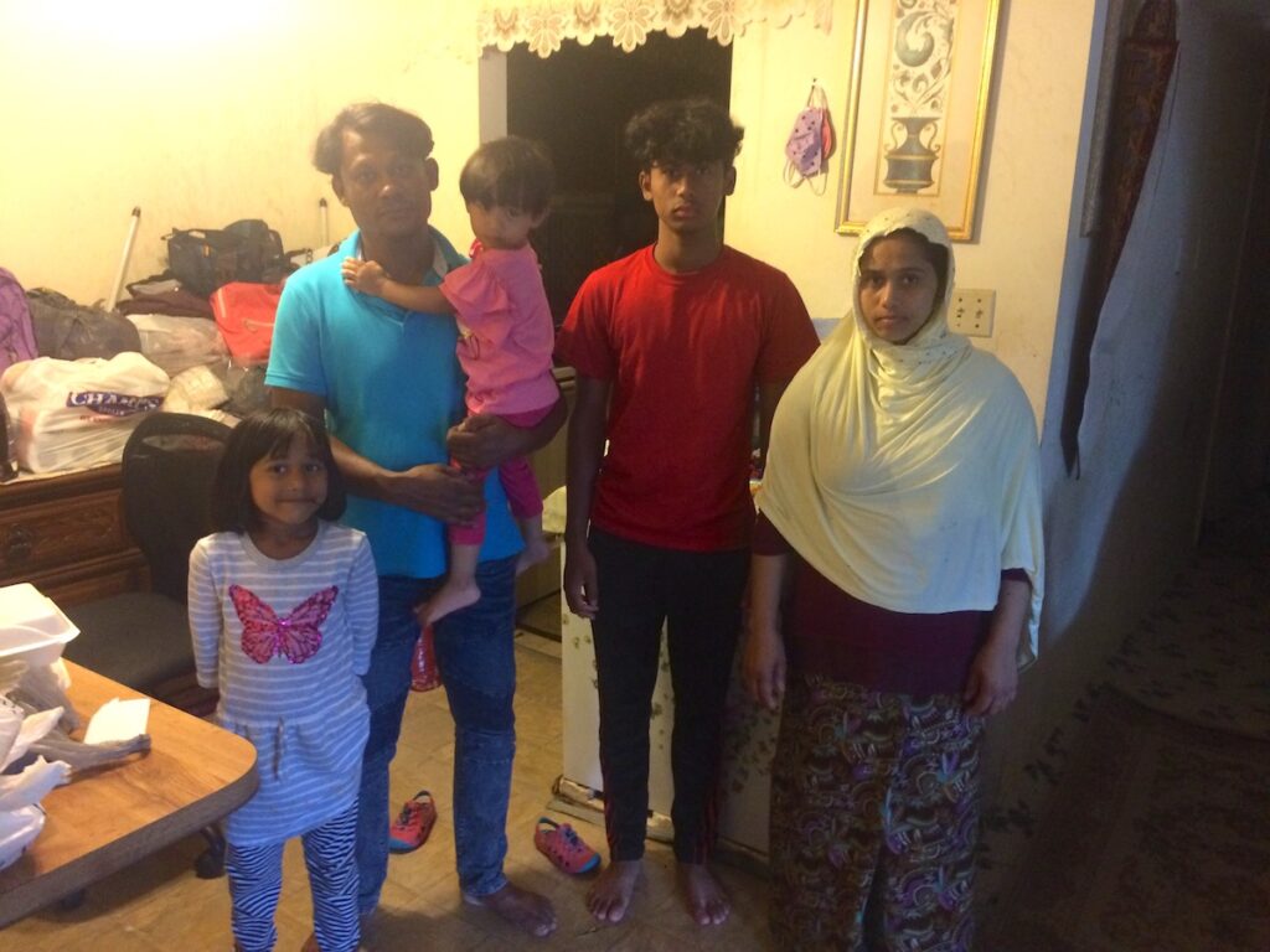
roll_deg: -2.5
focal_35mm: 29
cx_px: 635
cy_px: 476
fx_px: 1064
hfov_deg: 61.7
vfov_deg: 48.2
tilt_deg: -15.6
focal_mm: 4.15
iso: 250
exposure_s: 1/20
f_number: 2.2
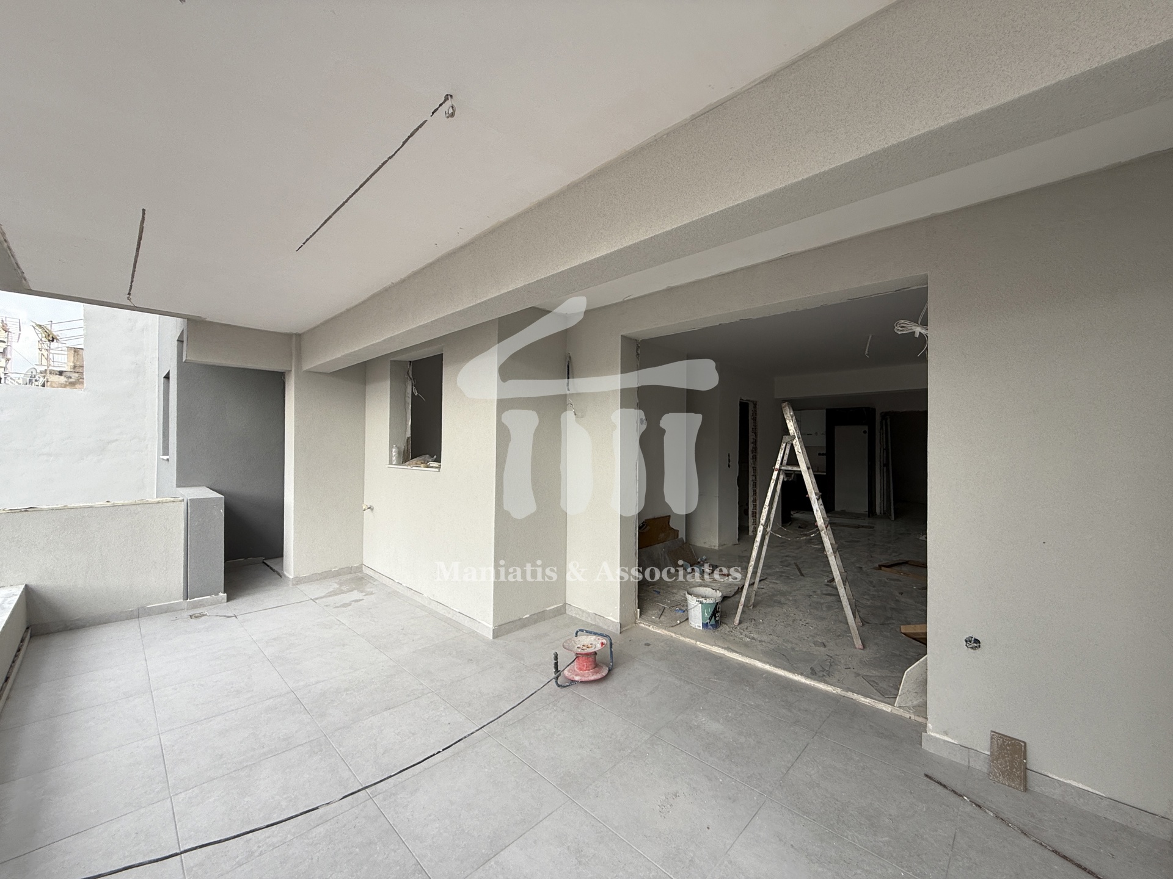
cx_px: 586
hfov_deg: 102.1
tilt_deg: +0.9
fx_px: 474
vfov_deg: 85.7
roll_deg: -0.6
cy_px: 440
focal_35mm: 14
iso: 50
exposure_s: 1/315
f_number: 2.2
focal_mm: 2.22
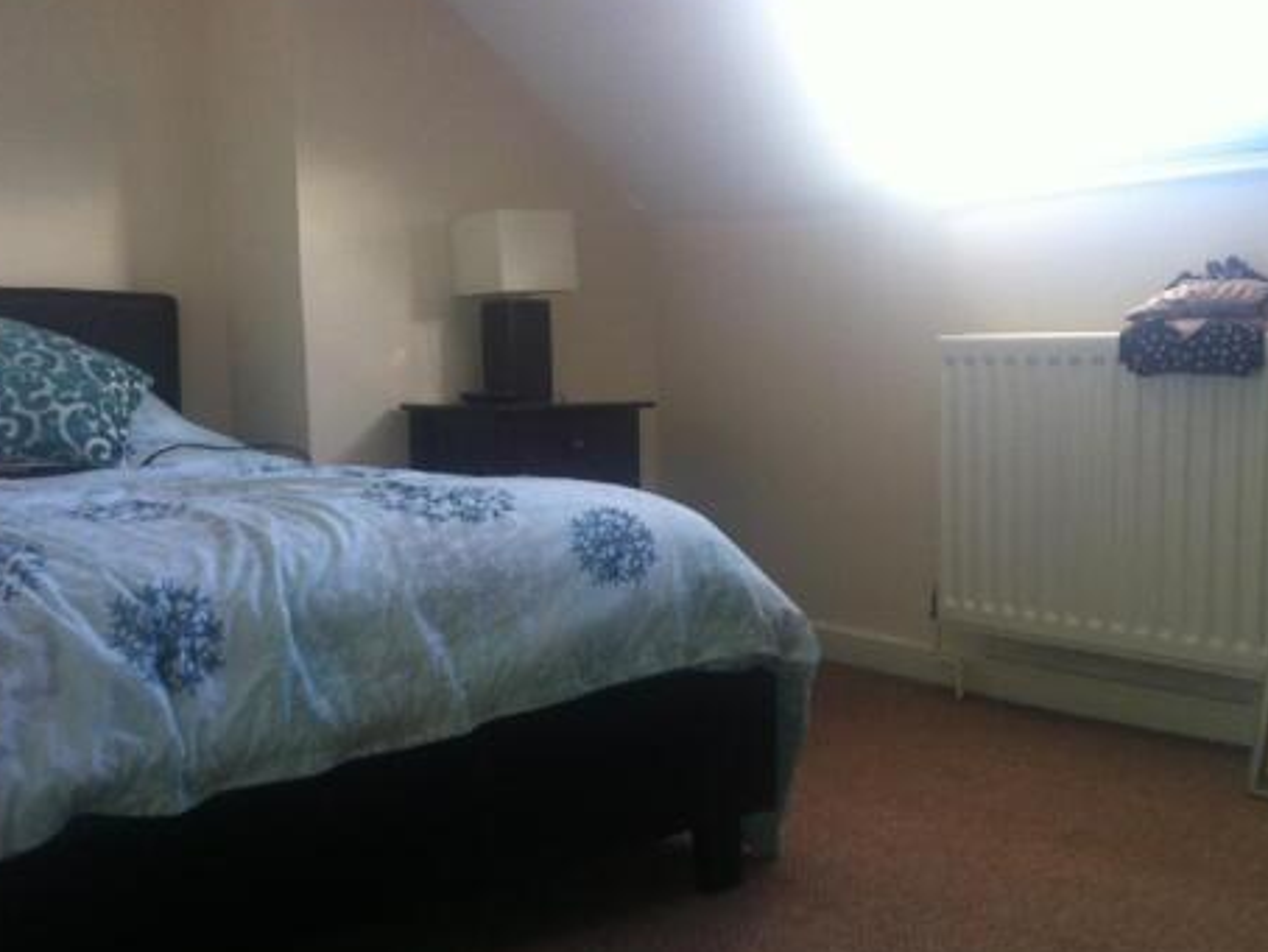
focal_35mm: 45
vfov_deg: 32.1
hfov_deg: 41.9
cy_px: 574
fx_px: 1649
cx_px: 730
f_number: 2.8
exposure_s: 1/17
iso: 125
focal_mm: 3.85
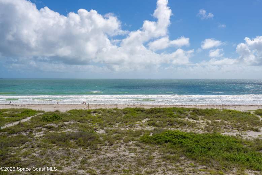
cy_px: 87
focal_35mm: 35
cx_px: 135
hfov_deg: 54.4
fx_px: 255
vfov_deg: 37.9
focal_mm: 34
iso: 125
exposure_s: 1/1000
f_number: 8
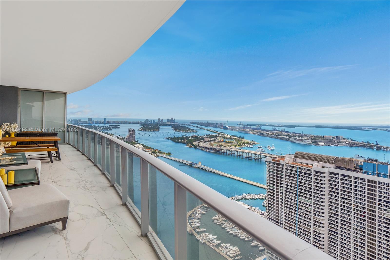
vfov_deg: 70.4
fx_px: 184
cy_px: 130
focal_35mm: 17
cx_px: 195
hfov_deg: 93.3
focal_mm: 17
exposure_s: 1/800
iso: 400
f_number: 8
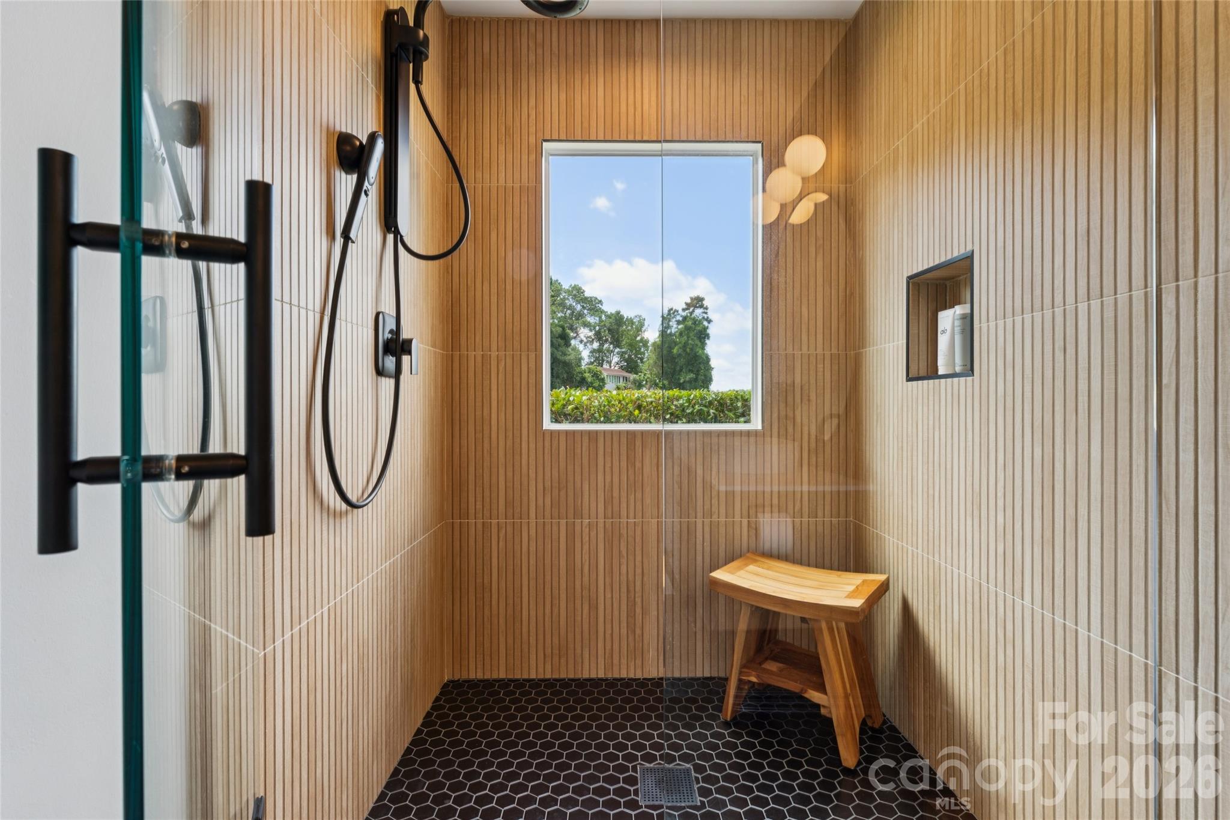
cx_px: 615
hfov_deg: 95.3
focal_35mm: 16
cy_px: 410
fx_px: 560
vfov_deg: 72.4
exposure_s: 1/5
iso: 100
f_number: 13
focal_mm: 16.4
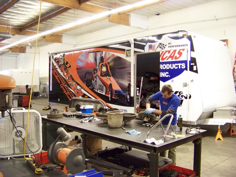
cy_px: 88
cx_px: 118
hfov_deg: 51.4
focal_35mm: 36
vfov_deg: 39.7
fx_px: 245
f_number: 2.8
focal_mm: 5.85
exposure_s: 1/25
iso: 400
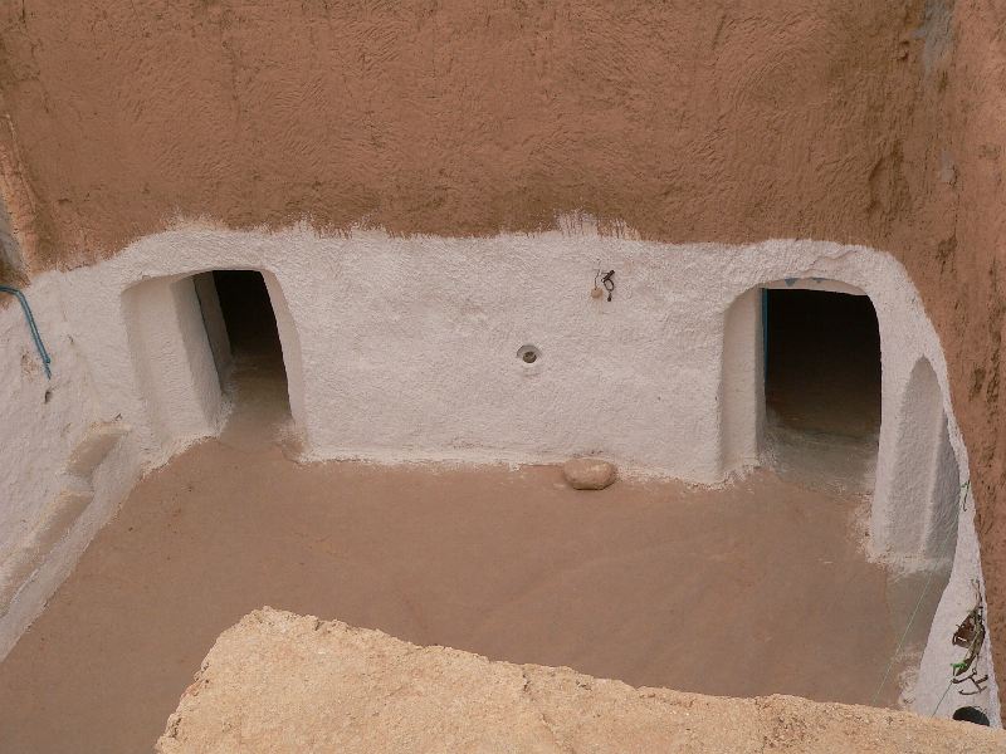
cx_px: 503
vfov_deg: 39.7
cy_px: 377
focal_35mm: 36
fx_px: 1046
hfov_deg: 51.4
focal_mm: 6
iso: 80
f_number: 5.2
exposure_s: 1/500
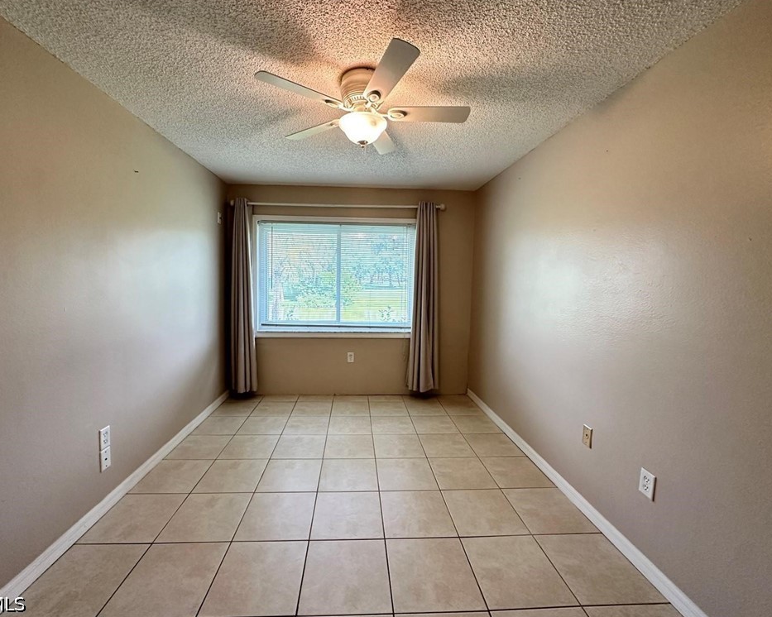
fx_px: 343
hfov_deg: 96.8
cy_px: 300
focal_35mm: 15
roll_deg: -1.7
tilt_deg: -4.1
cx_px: 371
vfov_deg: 84.0
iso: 250
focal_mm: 2.22
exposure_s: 1/120
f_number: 2.2
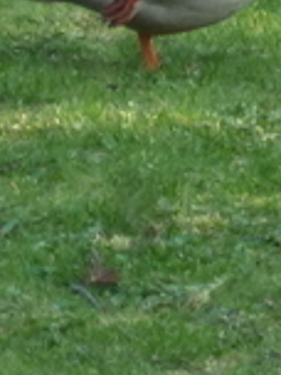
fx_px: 6689
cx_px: 281
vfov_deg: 3.2
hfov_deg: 2.4
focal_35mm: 618
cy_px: -212
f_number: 5.9
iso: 200
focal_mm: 24
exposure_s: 1/100
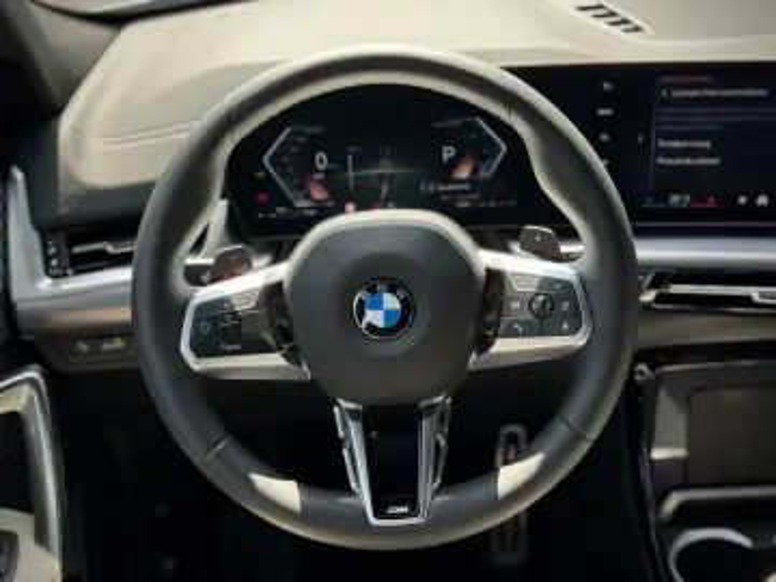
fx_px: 1076
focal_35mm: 48
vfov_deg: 30.3
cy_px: 291
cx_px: 388
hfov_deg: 39.7
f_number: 1.78
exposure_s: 1/281
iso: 64
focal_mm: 6.76
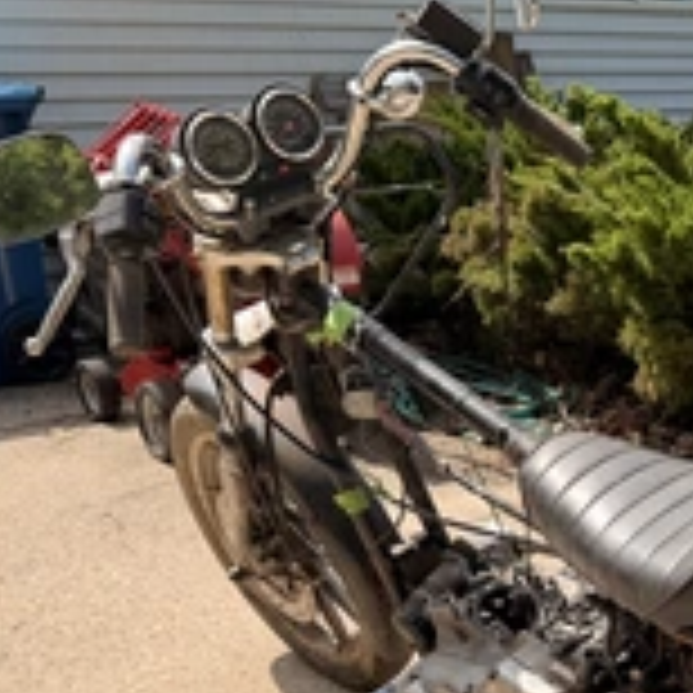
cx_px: 729
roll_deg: -0.2
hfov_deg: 28.7
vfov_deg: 30.1
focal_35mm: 55
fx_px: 1246
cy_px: 590
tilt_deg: -20.0
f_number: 1.78
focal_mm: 6.76
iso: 80
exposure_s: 1/3425
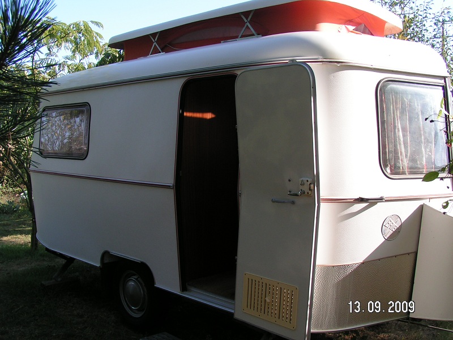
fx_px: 497
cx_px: 226
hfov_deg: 49.0
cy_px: 170
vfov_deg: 37.7
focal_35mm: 38
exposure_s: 1/125
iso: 50
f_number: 5.6
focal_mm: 5.8
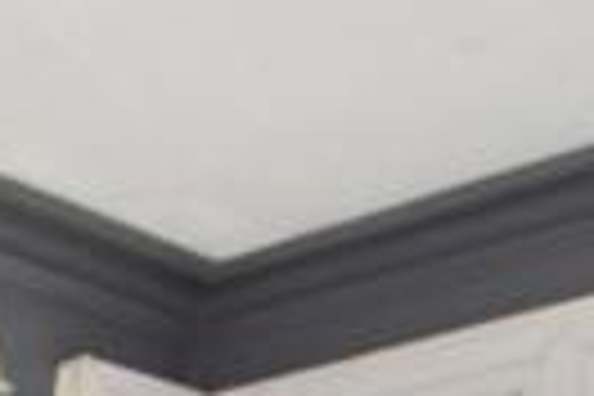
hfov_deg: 15.8
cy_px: 1215
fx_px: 1914
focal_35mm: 116
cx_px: -378
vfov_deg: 9.2
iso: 250
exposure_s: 1/200
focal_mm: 10
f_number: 5
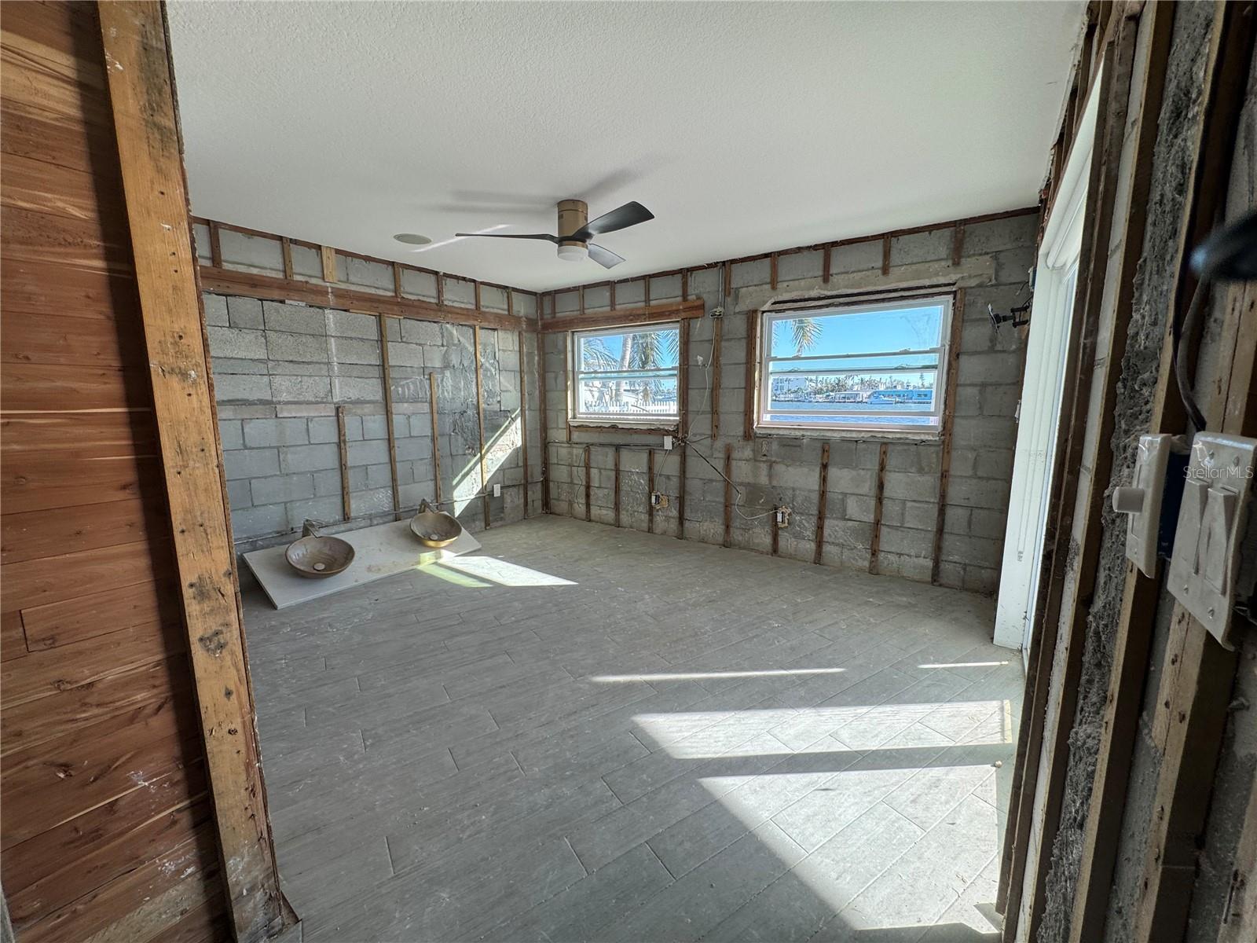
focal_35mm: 14
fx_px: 508
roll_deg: -0.6
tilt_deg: -8.6
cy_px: 472
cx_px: 628
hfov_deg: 102.1
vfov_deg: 85.7
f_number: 2.2
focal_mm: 2.22
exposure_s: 1/169
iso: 40
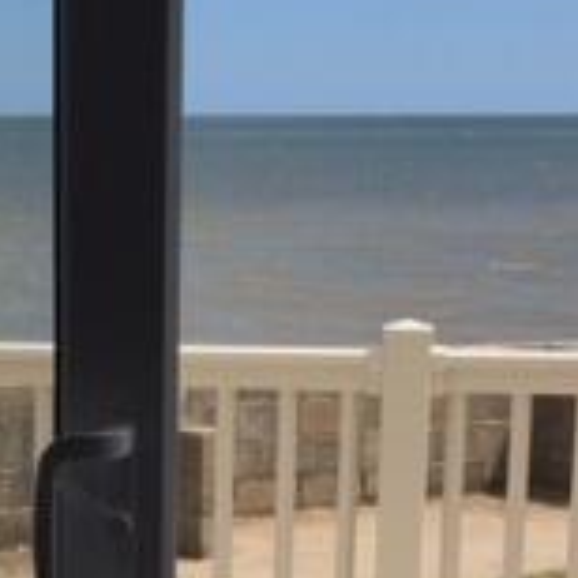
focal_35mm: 110
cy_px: 612
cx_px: 53
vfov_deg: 15.5
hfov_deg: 15.6
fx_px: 2078
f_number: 2.2
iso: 40
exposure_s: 1/5128
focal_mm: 4.12
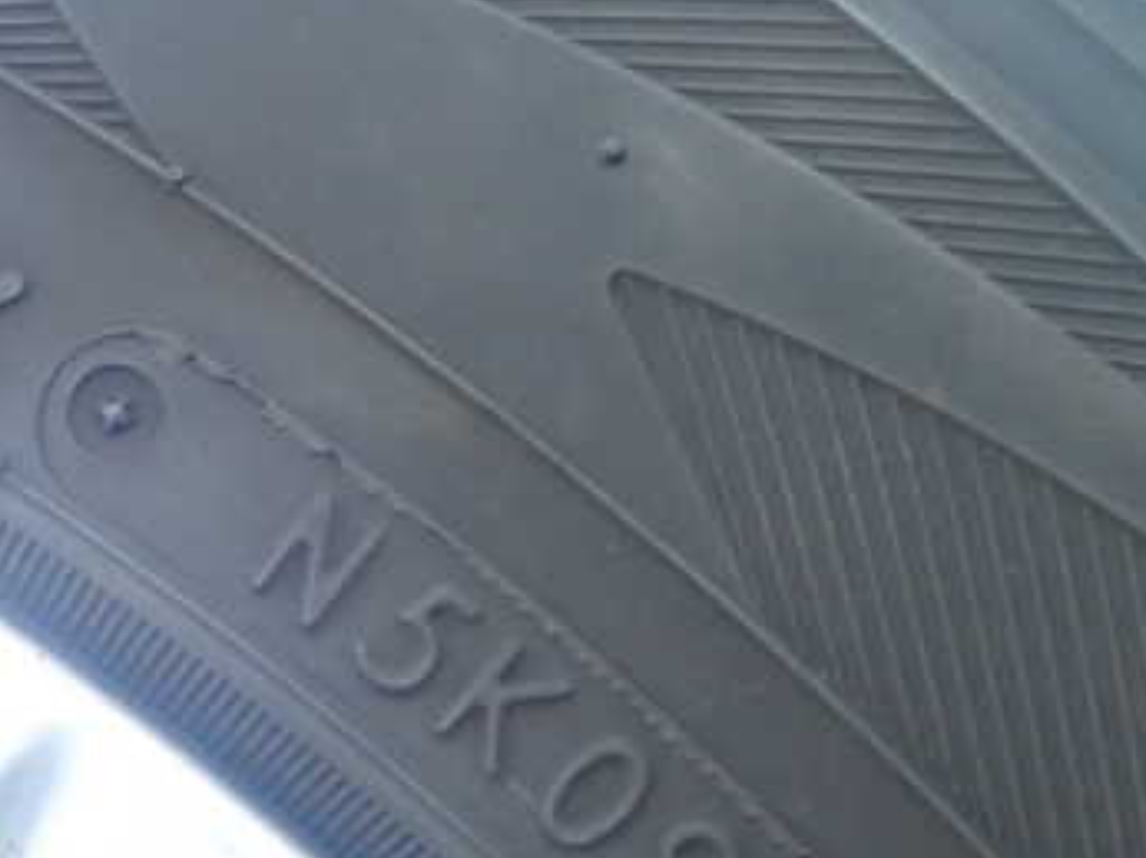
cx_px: 195
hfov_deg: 22.7
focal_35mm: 85
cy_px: 497
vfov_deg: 17.3
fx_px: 2812
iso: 800
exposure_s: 1/20
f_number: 3.2
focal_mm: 8.99
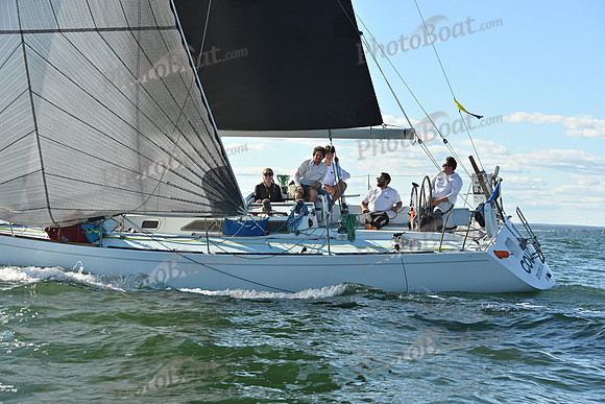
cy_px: 202
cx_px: 302
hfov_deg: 27.0
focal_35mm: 75
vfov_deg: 18.2
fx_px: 1261
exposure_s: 1/1250
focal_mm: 75
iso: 320
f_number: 6.3
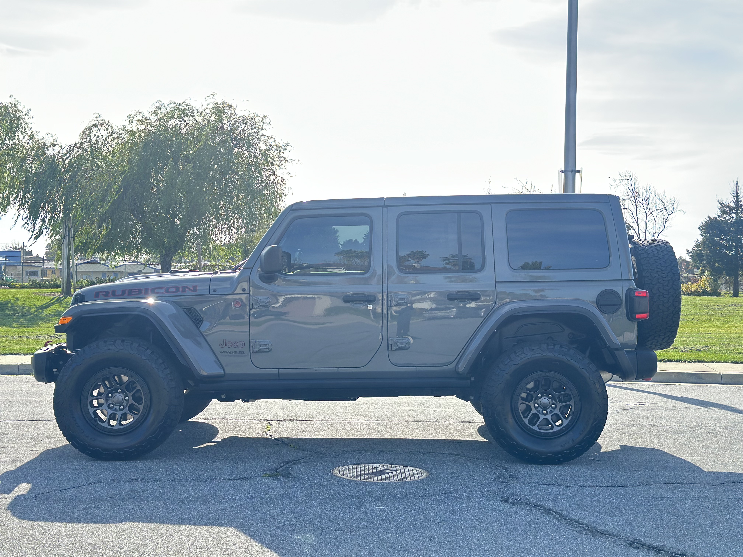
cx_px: 372
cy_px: 278
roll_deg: -0.8
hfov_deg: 39.7
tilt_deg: +0.0
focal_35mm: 48
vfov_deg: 30.3
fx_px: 1030
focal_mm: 6.86
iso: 80
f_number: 1.78
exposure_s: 1/1323
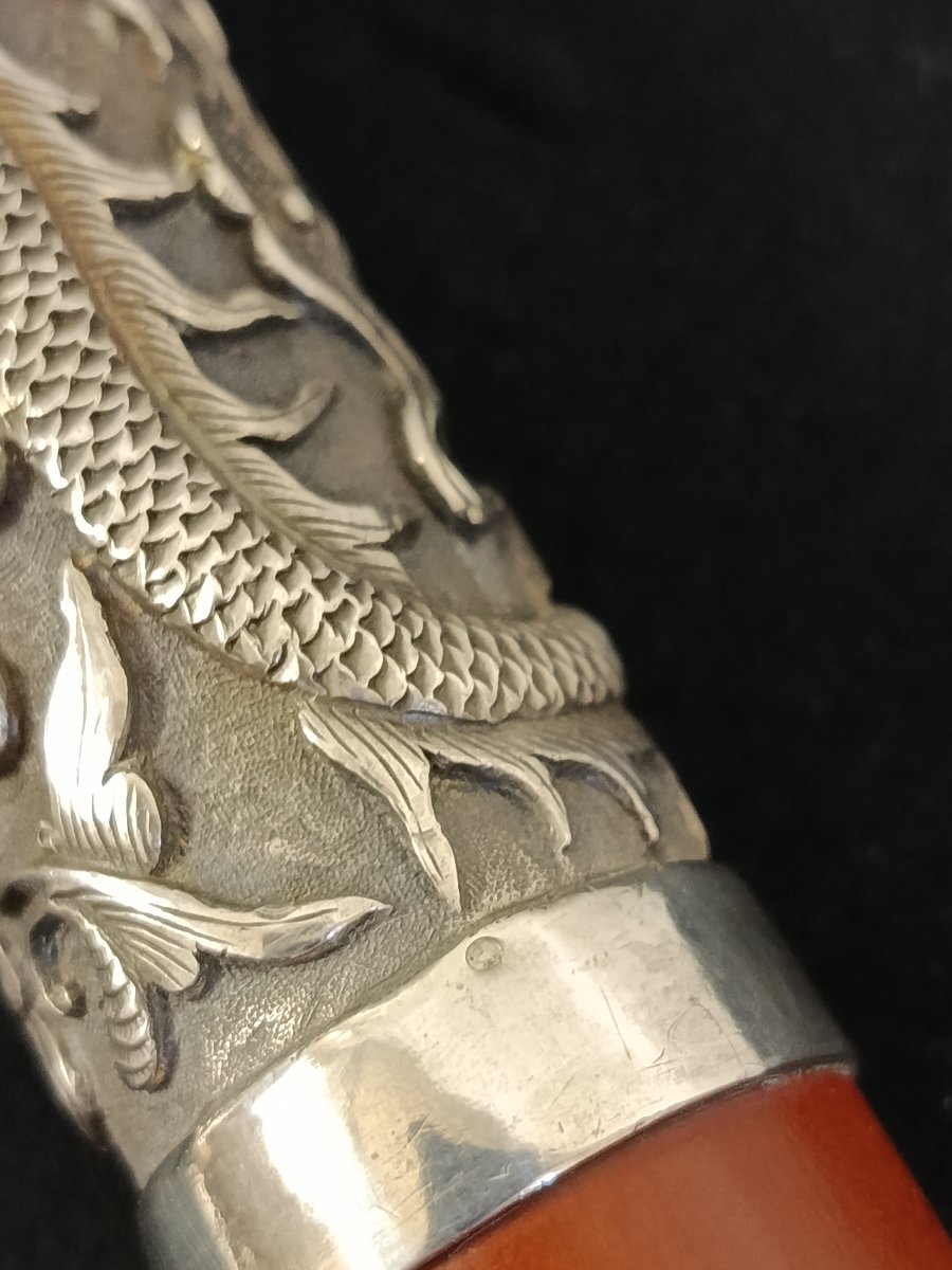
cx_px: 476
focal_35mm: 72
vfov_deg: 27.0
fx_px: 2640
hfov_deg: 20.4
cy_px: 635
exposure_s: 1/33.3
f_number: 1.7
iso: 1335
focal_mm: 5.24
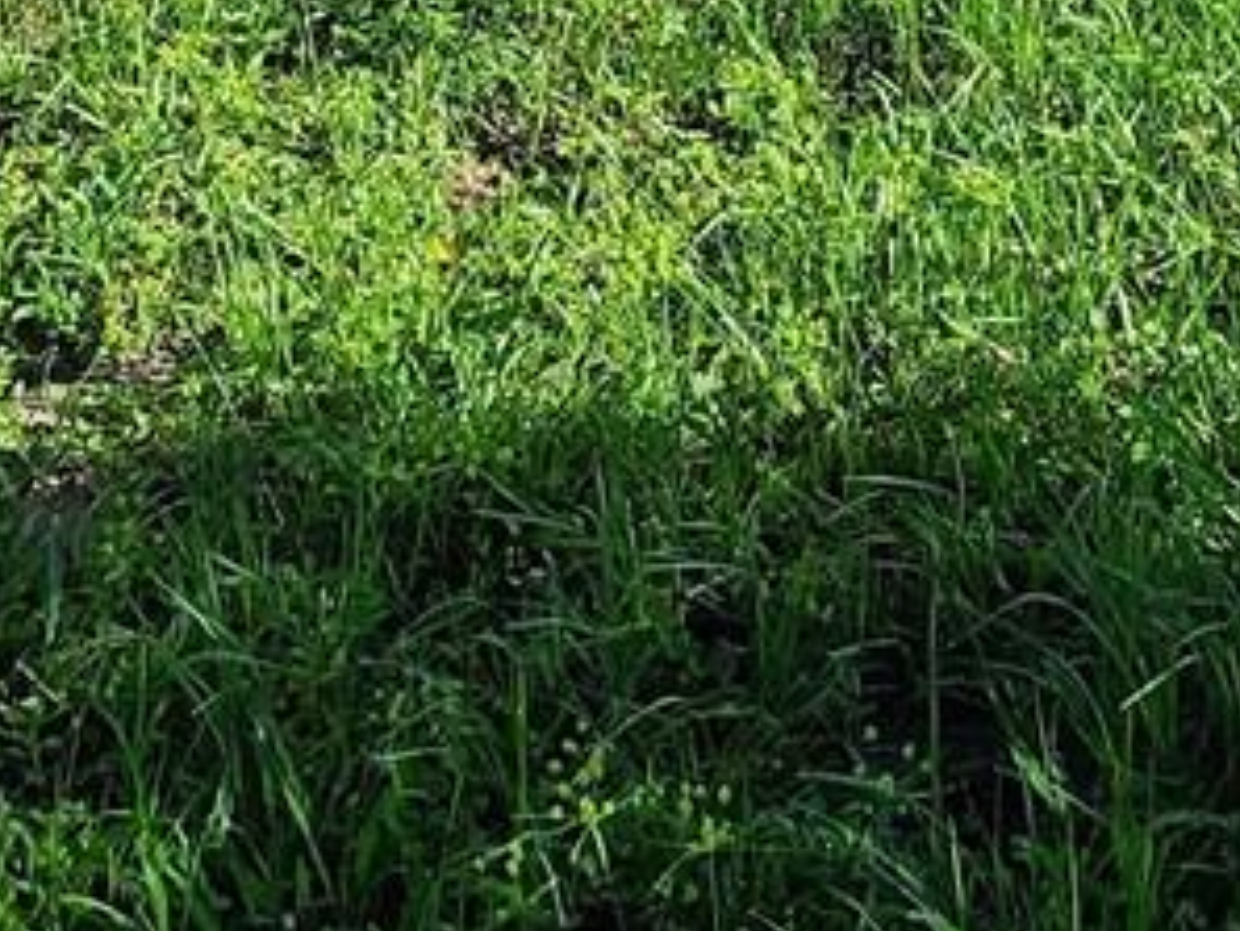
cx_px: 693
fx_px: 2509
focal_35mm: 70
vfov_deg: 15.7
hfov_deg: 27.7
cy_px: -1023
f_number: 2.2
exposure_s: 1/1714
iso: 50
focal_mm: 2.2
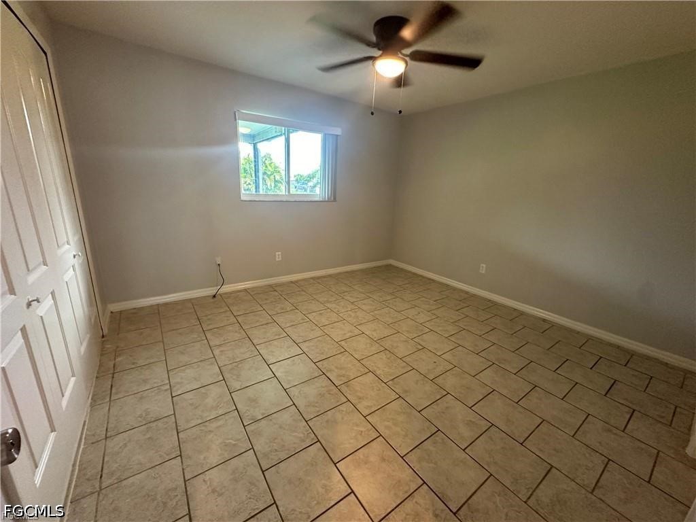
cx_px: 348
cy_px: 261
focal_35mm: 14
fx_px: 281
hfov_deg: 102.1
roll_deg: -2.8
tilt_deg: -14.8
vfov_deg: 85.7
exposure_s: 1/60
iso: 500
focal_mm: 2.22
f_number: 2.2
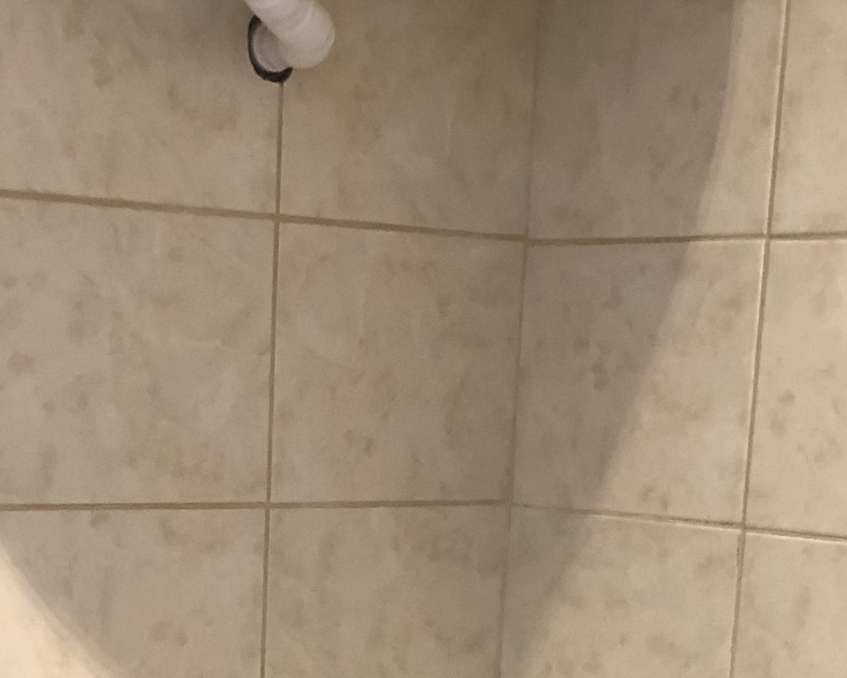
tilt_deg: -13.1
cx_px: 319
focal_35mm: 90
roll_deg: -3.0
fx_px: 2257
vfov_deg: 16.3
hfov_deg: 21.2
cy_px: 854
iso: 40
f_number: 1.8
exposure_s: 1/20
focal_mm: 4
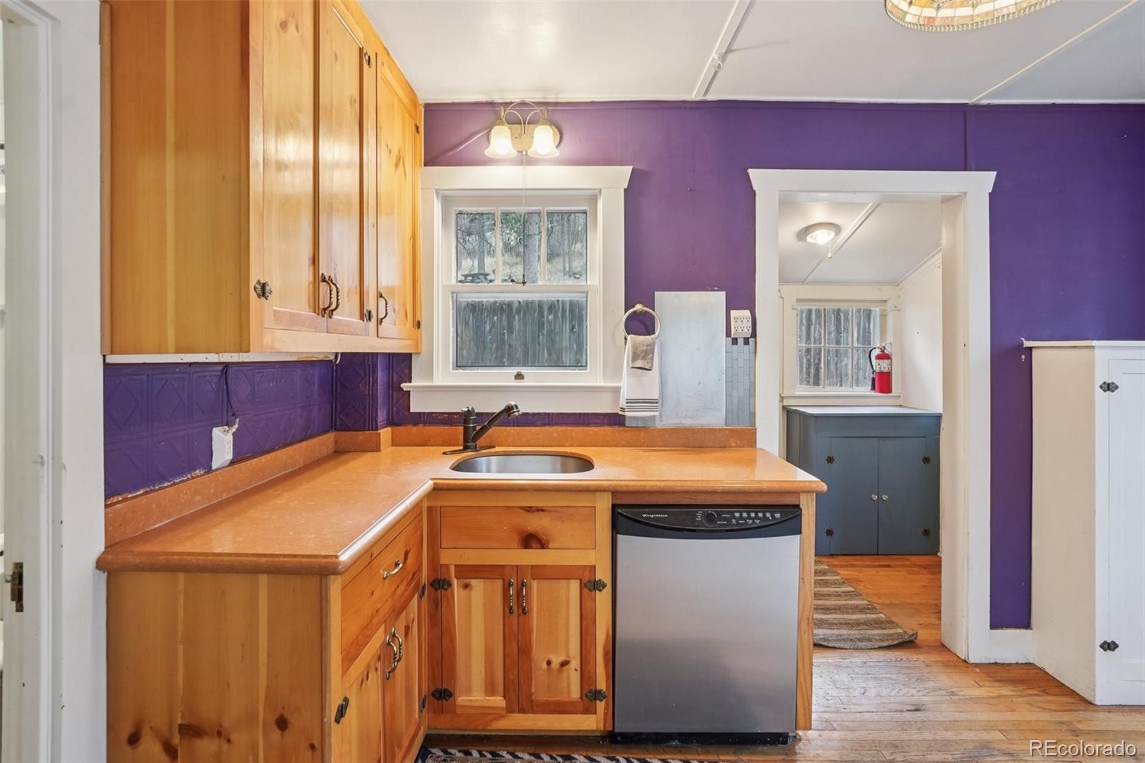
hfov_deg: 90.0
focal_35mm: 18
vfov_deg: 67.4
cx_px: 572
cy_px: 382
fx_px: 572
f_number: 8
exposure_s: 1/10
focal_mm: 12
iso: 400
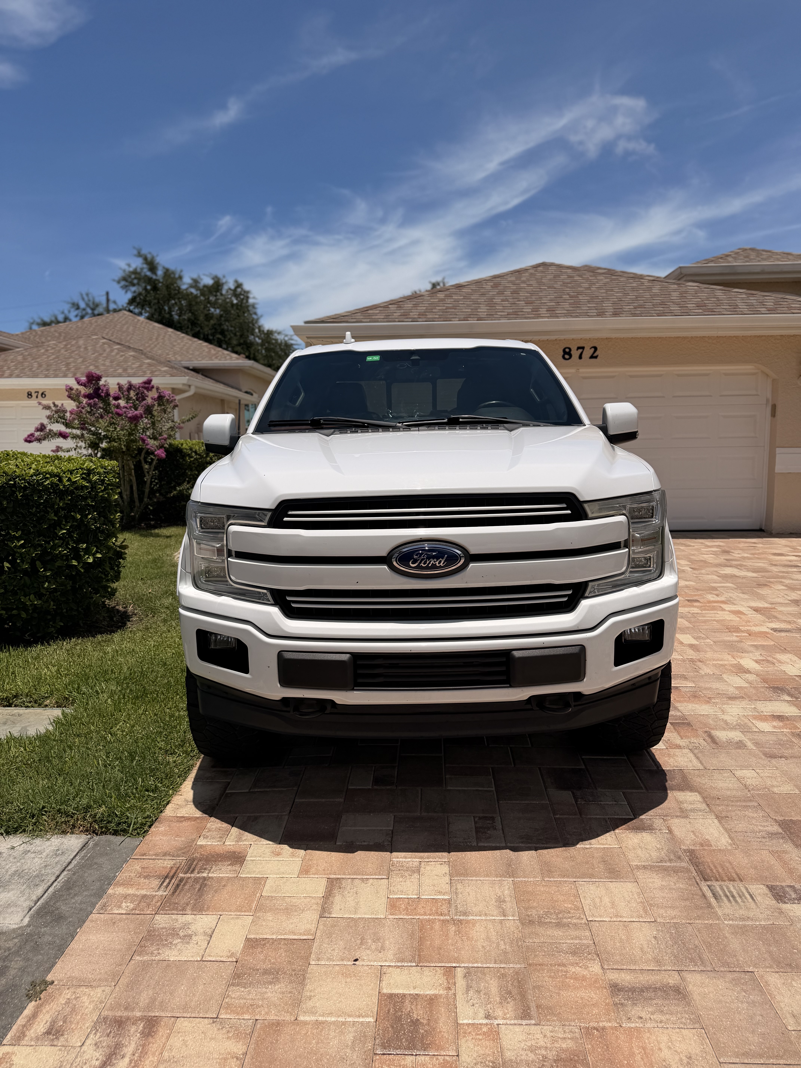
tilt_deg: -7.4
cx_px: 400
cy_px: 534
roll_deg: +0.6
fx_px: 740
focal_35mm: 24
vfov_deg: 71.6
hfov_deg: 56.8
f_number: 1.78
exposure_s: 1/10309
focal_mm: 6.76
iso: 80
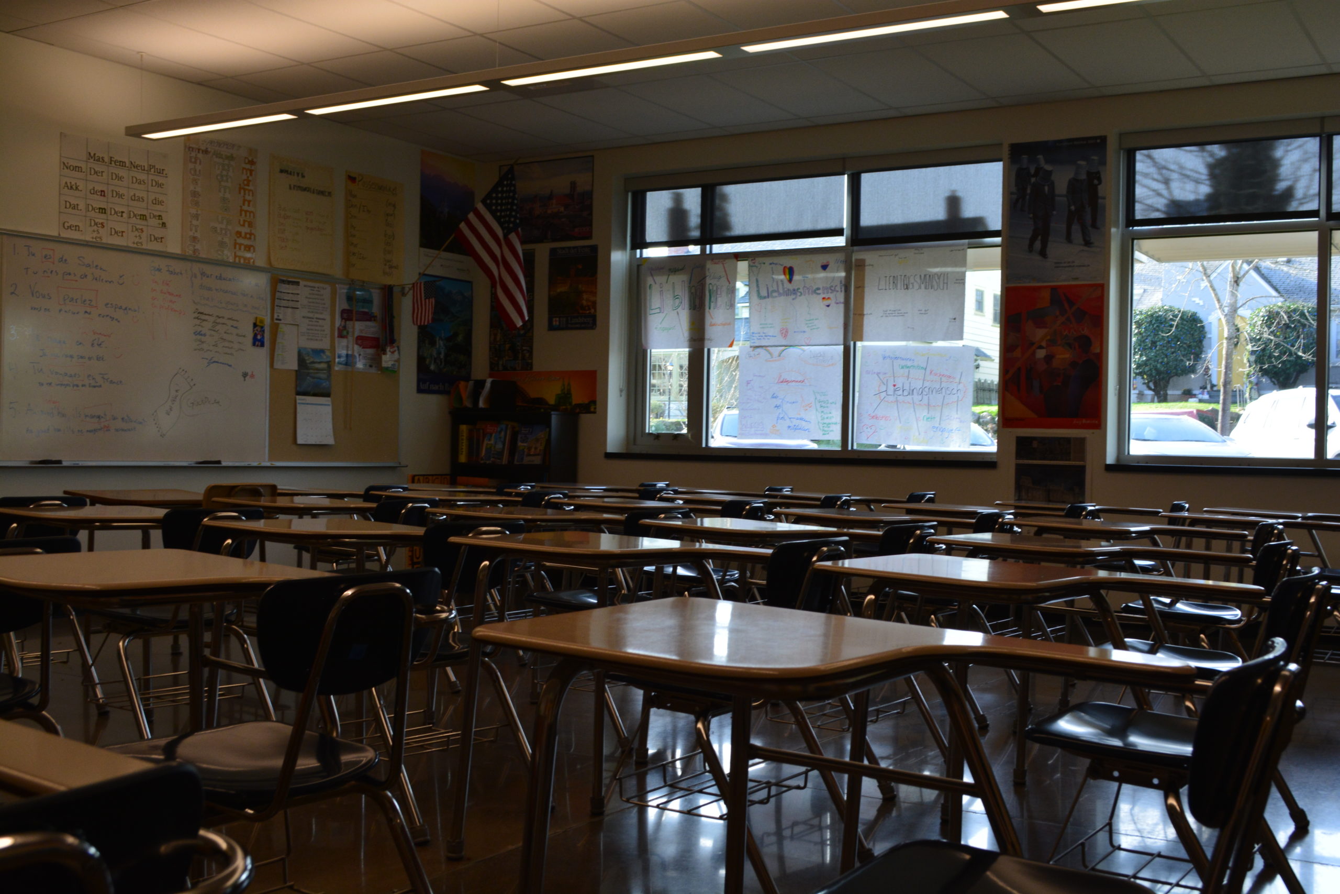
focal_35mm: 39
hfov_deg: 49.6
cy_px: 447
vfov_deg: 34.2
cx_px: 670
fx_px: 1452
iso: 400
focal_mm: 26
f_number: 9
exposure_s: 1/30
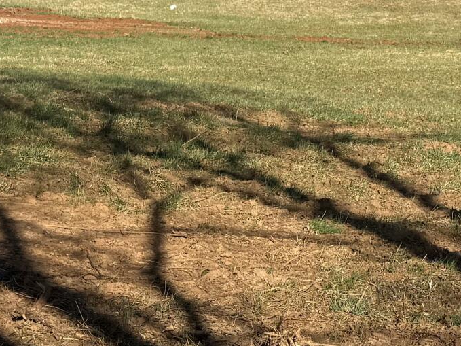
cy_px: -106
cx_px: 240
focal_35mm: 106
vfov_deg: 13.4
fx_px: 1411
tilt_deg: +1.9
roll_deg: +1.4
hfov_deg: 18.5
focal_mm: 6.76
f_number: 1.78
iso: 80
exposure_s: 1/5714
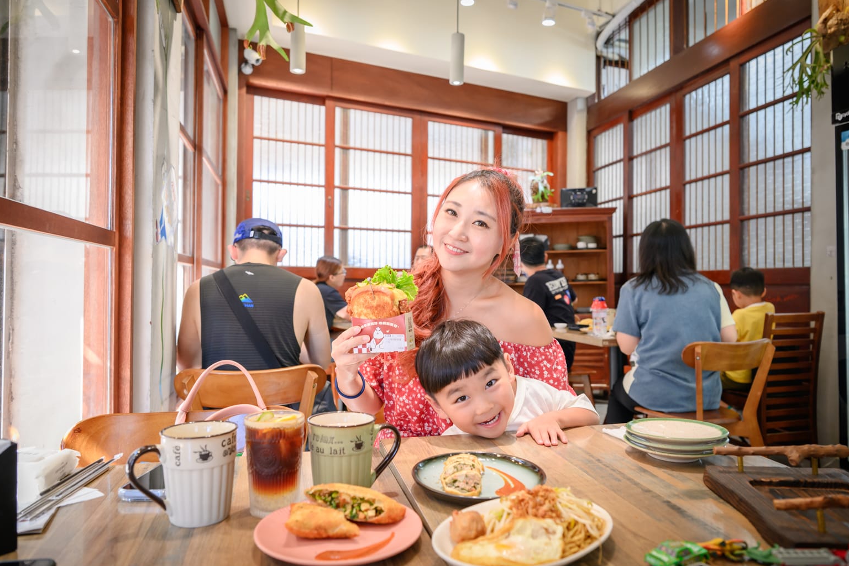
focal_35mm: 25
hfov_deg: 71.5
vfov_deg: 51.3
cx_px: 419
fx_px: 590
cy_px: 283
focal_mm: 24
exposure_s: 1/60
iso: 400
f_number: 4
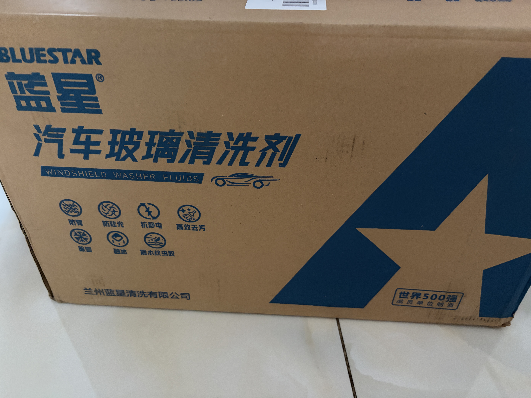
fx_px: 399
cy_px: 199
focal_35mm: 26
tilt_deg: -36.5
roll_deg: -0.8
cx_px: 266
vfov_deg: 53.1
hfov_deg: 67.3
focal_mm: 5.96
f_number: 1.6
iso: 640
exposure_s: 1/30
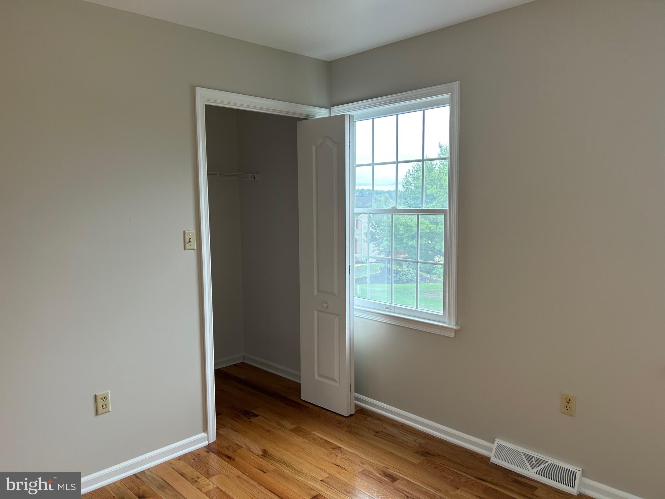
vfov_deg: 53.1
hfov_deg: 67.3
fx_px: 499
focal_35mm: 26
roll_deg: +1.3
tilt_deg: -5.7
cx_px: 332
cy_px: 250
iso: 80
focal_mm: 5.7
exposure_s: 1/60
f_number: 1.5
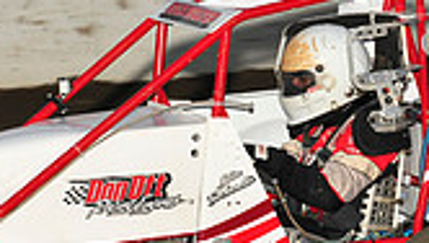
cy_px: 142
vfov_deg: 2.7
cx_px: 173
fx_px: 5196
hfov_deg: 4.7
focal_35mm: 456
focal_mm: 125
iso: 800
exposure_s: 1/320
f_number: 7.1
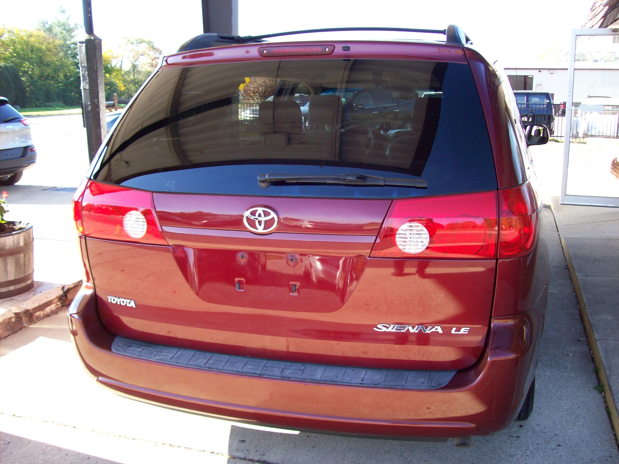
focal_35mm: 36
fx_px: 644
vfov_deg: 39.6
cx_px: 310
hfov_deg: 51.4
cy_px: 232
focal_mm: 6
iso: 83
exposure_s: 1/128
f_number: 2.7
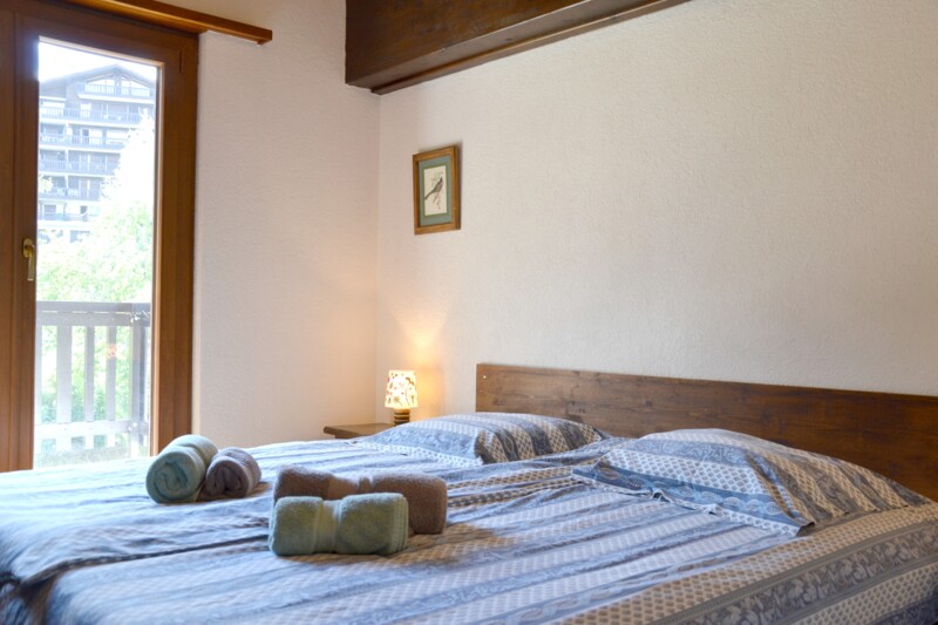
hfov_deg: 57.2
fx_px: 860
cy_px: 312
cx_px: 469
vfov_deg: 40.0
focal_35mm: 33
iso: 400
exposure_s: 1/80
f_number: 4.5
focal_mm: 22
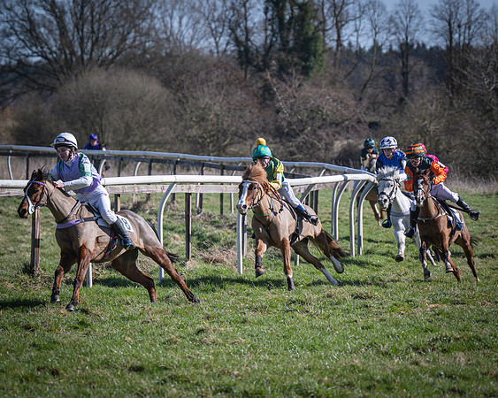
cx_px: 246
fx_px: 3486
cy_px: 199
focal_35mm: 237
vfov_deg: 6.5
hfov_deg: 8.2
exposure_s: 1/1000
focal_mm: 140
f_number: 4
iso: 125
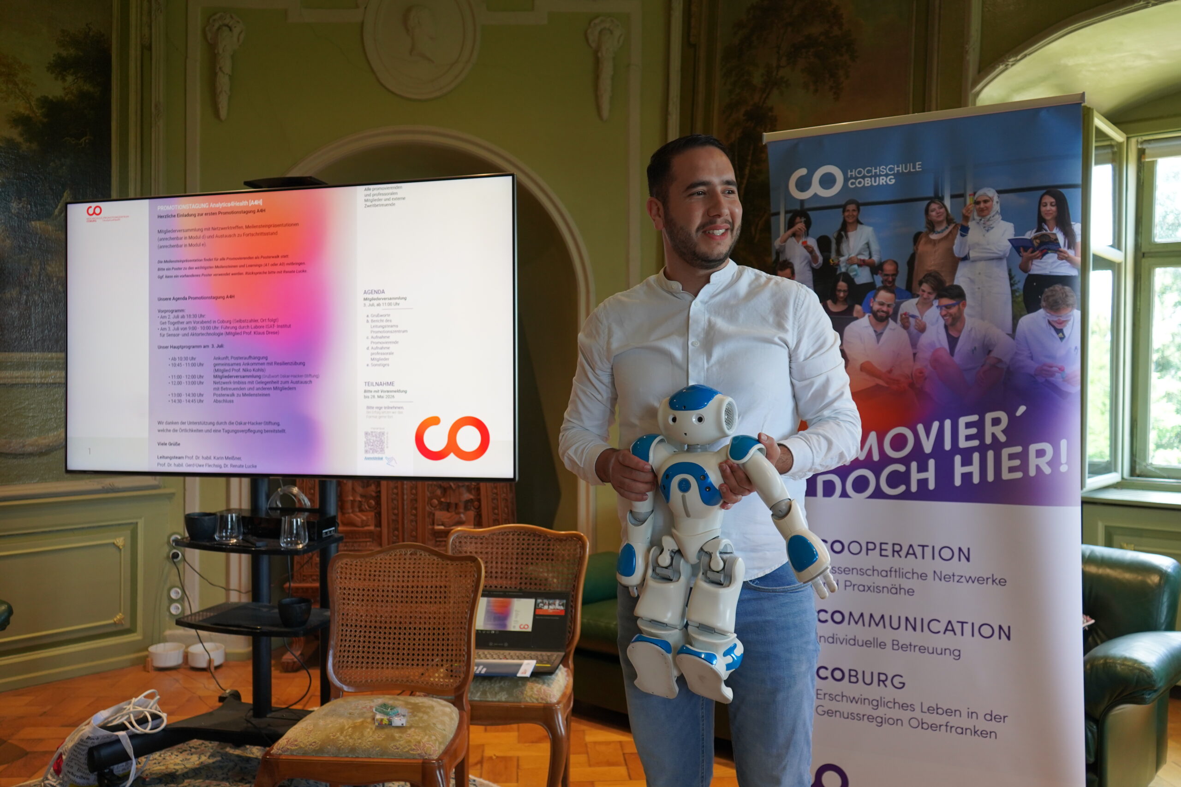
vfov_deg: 42.3
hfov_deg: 60.3
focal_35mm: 31
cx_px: 590
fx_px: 1017
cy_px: 394
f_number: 4
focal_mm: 31
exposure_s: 1/160
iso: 1000
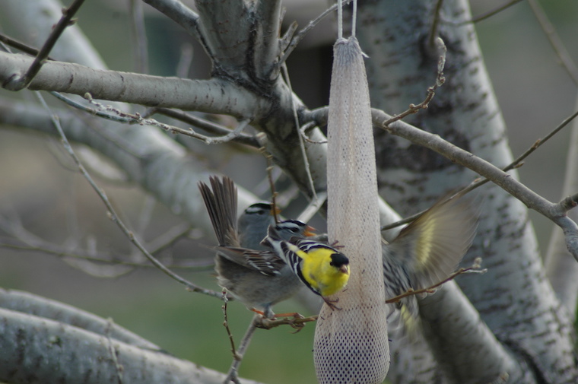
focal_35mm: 450
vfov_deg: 3.0
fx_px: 7217
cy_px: 192
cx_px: 289
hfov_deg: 4.6
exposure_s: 1/200
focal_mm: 300
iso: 200
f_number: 5.6
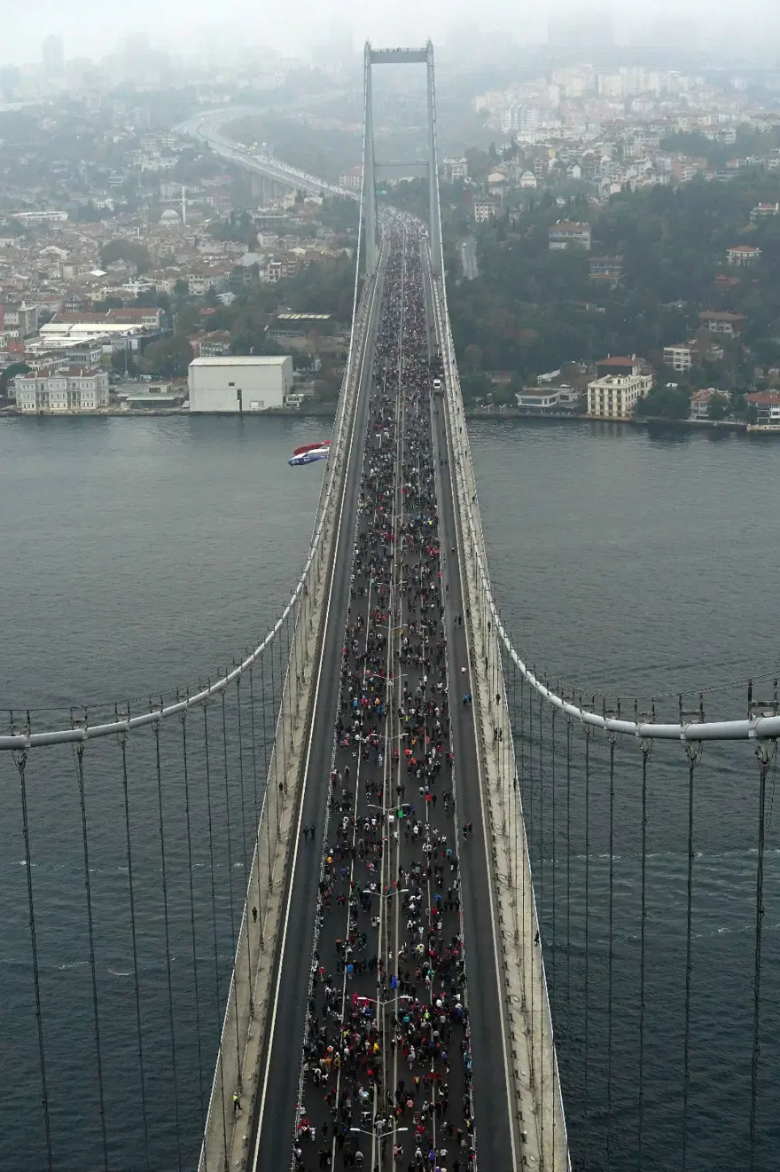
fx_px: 2276
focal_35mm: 70
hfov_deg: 19.4
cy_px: 586
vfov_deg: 28.9
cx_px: 390
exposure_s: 1/4000
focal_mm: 70
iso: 1000
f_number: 4.5
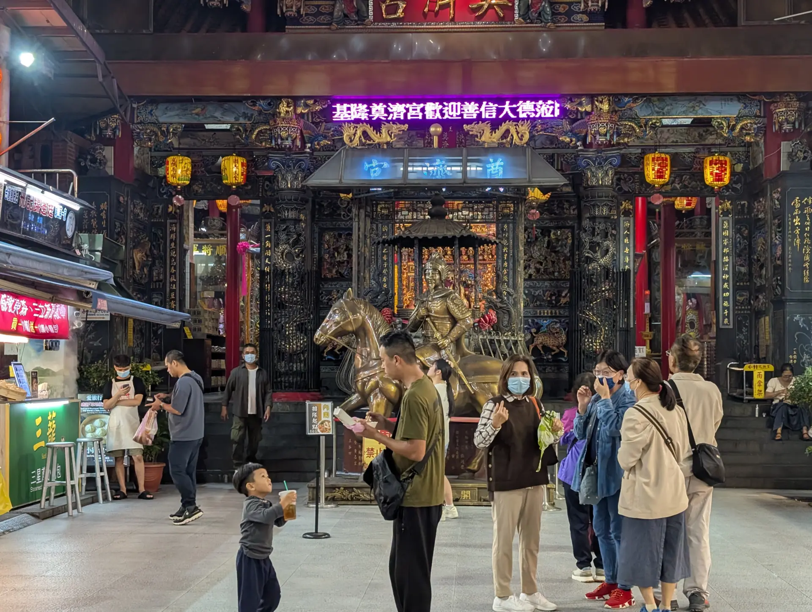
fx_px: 1151
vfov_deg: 29.8
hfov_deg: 38.9
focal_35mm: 49
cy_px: 306
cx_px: 406
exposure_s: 1/120
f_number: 1.68
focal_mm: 6.9
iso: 152
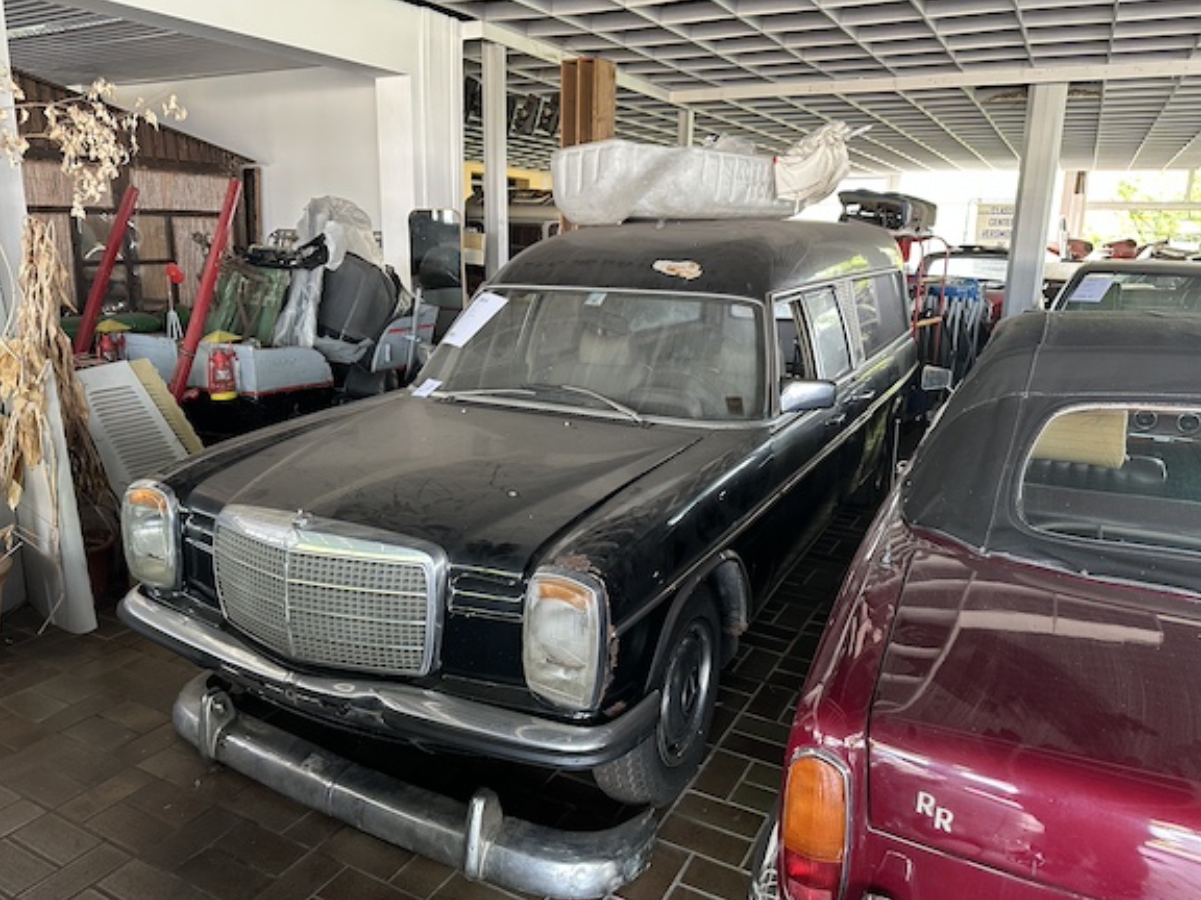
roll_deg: -0.7
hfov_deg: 69.4
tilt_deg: -13.5
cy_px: 452
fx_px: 867
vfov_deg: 54.9
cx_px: 582
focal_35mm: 25
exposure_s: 1/60
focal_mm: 6.86
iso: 320
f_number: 1.78
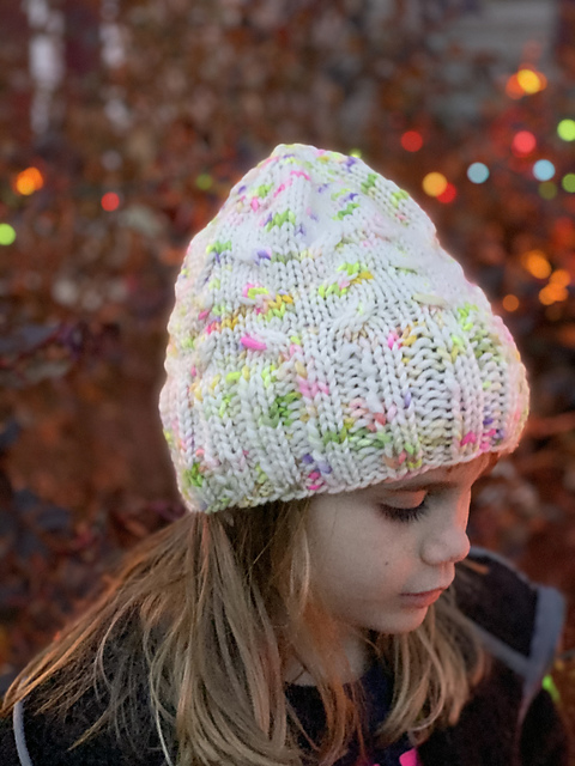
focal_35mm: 52
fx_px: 1152
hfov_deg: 28.0
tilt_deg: -13.1
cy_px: 383
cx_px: 288
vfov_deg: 36.8
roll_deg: -1.0
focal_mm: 6
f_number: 2
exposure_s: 1/15
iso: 1000
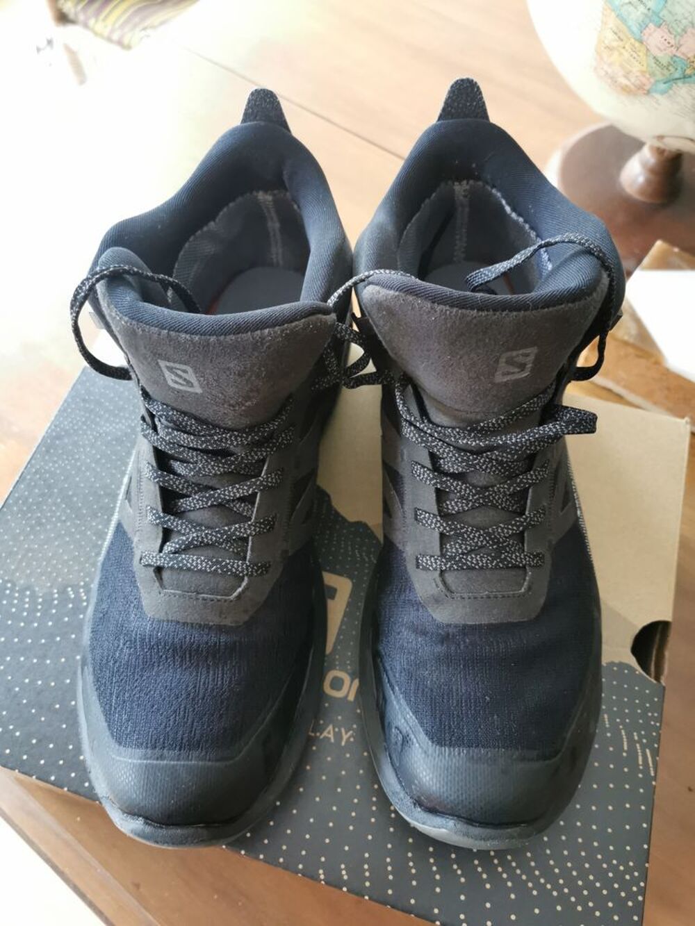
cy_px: 463
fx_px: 723
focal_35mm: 27
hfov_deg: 51.4
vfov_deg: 65.3
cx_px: 348
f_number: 1.8
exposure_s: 1/40
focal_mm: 5.58
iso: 500
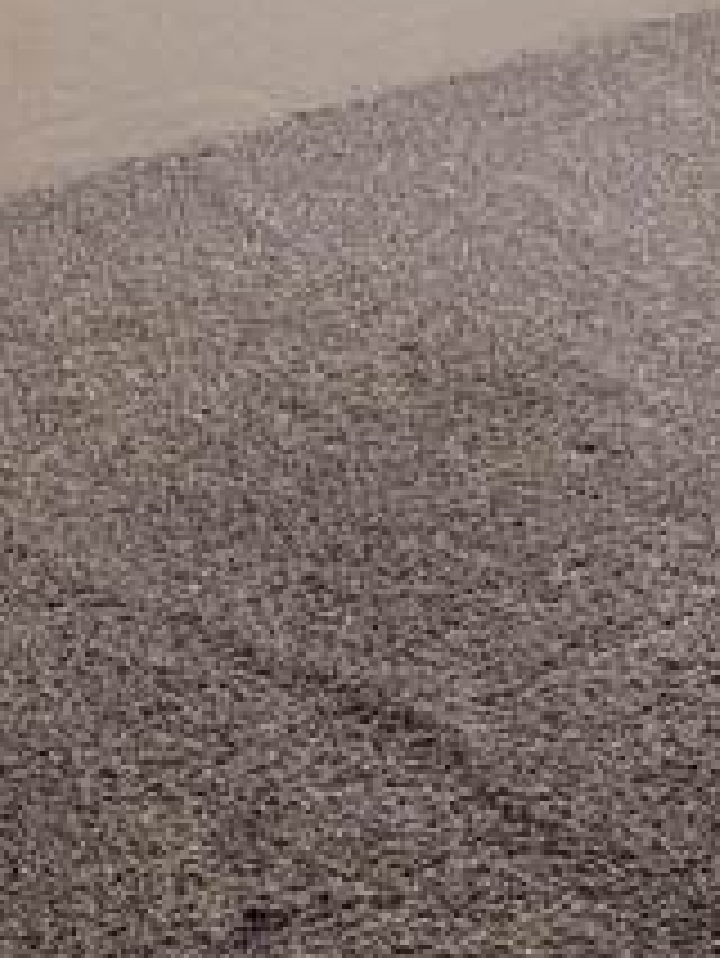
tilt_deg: -4.1
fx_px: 2992
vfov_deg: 15.8
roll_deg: +2.5
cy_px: -706
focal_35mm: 108
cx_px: 1026
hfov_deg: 13.1
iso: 200
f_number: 1.78
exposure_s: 1/120
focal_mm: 6.76
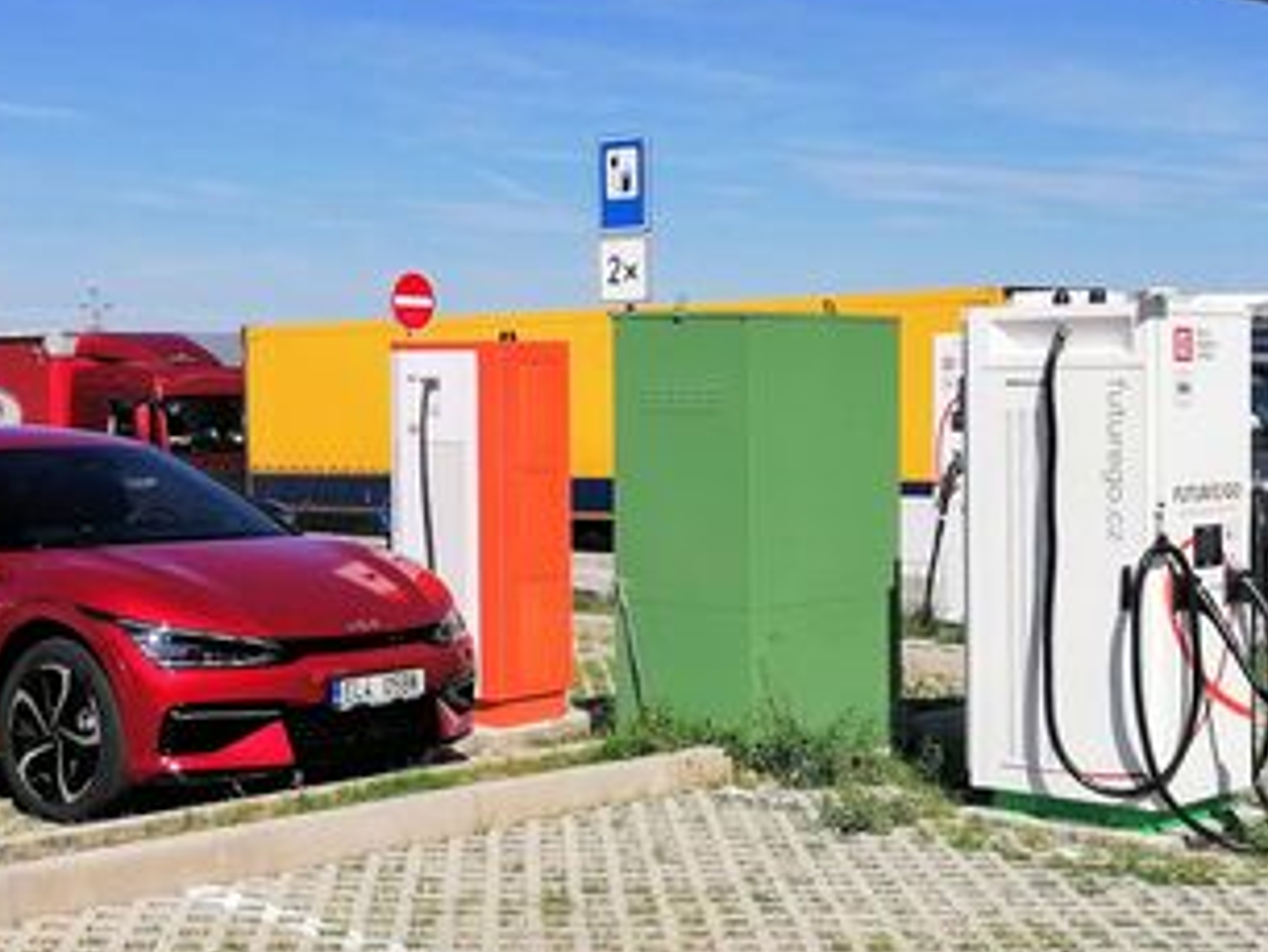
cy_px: 482
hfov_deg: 30.7
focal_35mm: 63
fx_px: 2309
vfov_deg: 23.3
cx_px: 624
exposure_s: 1/2994
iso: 50
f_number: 1.8
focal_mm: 5.3
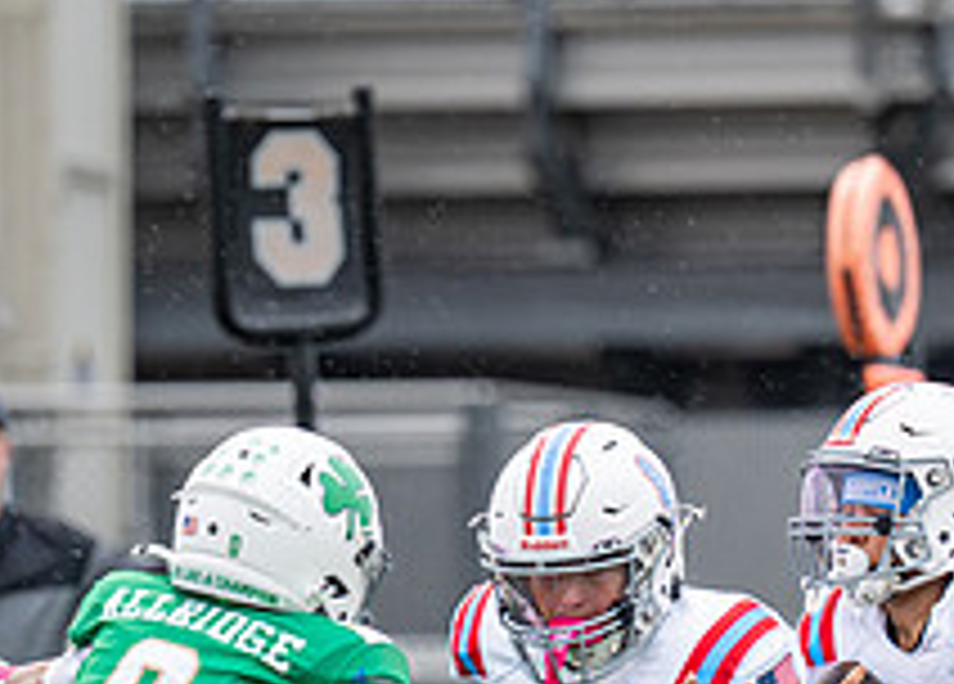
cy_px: 551
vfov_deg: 2.5
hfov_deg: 3.5
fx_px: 15599
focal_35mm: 575
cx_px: 745
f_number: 2.8
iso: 400
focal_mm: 164
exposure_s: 1/1000
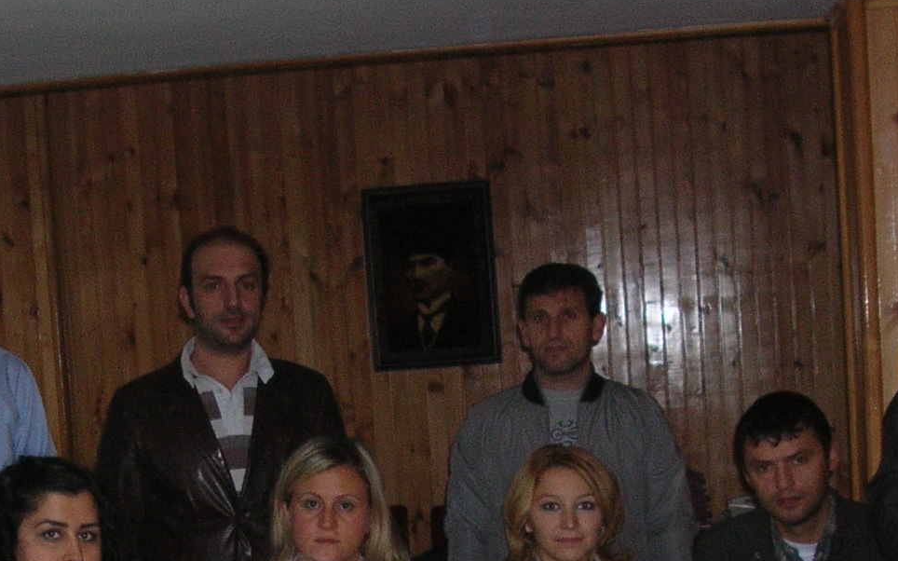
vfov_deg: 14.5
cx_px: 407
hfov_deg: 23.5
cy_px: 606
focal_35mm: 88
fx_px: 2153
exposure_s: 1/60.1
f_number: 2.8
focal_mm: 5.8
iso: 85
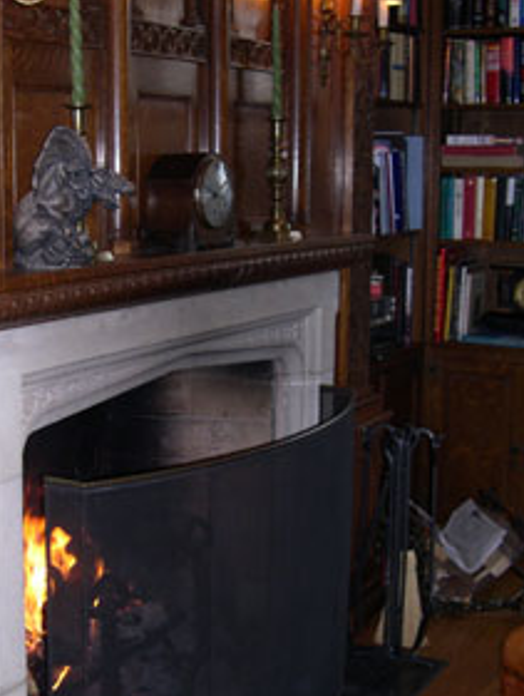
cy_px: 390
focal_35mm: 61
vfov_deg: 31.6
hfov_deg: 24.0
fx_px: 1227
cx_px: 194
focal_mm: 8
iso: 151
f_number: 2.8
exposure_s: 1/60
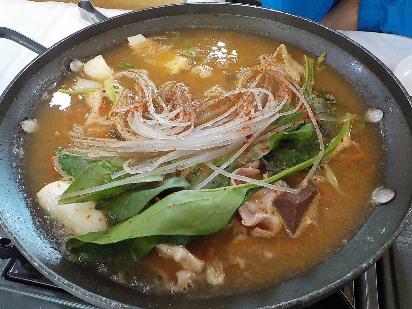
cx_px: 206
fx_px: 357
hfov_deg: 60.0
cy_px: 154
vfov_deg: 46.8
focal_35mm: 30
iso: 800
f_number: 3.3
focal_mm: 4.1
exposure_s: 1/40
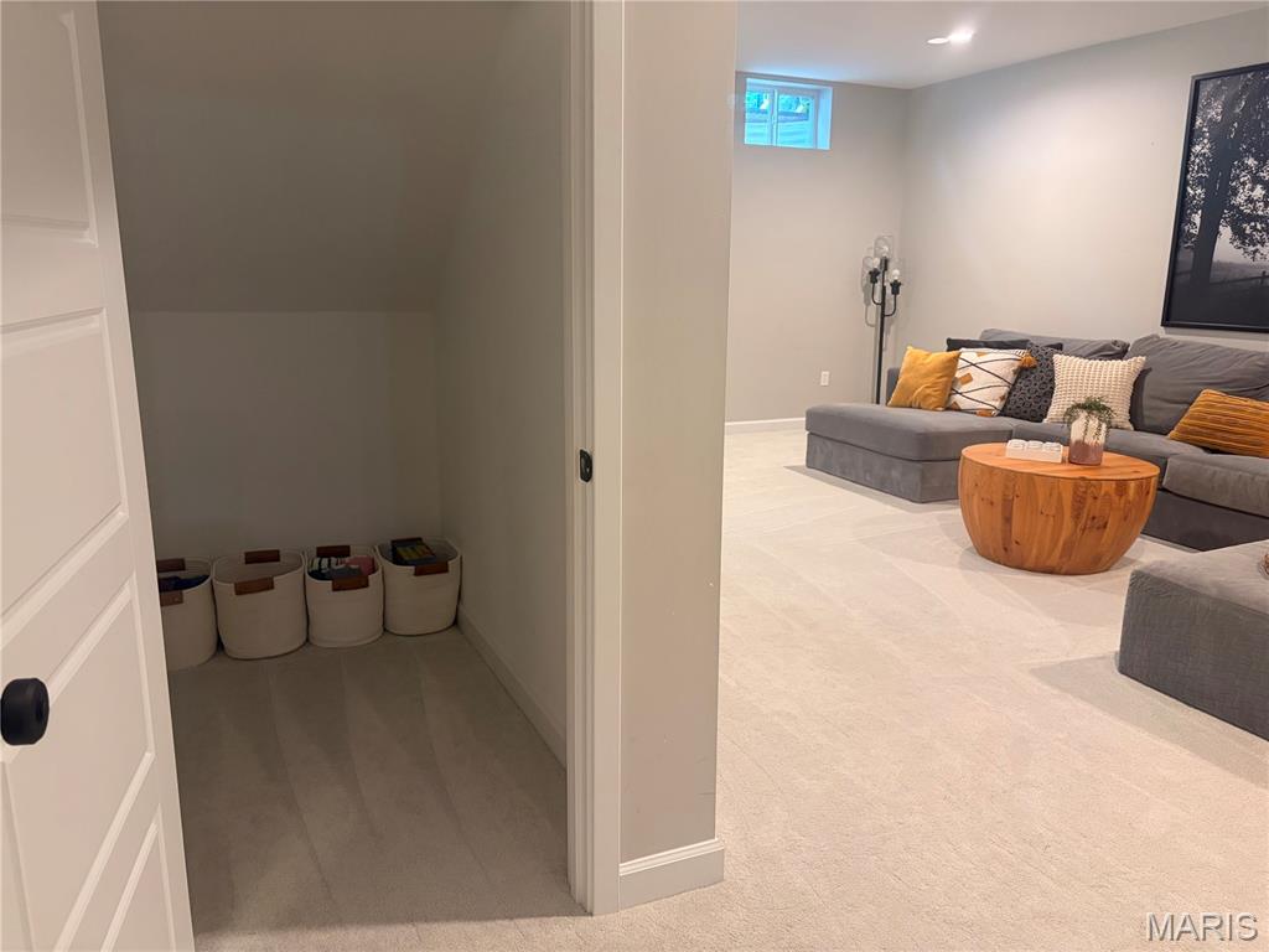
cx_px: 634
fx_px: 953
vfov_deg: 53.1
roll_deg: -0.6
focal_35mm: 26
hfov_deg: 67.3
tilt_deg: -12.8
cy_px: 476
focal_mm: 5.96
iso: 250
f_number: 1.6
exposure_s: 1/60
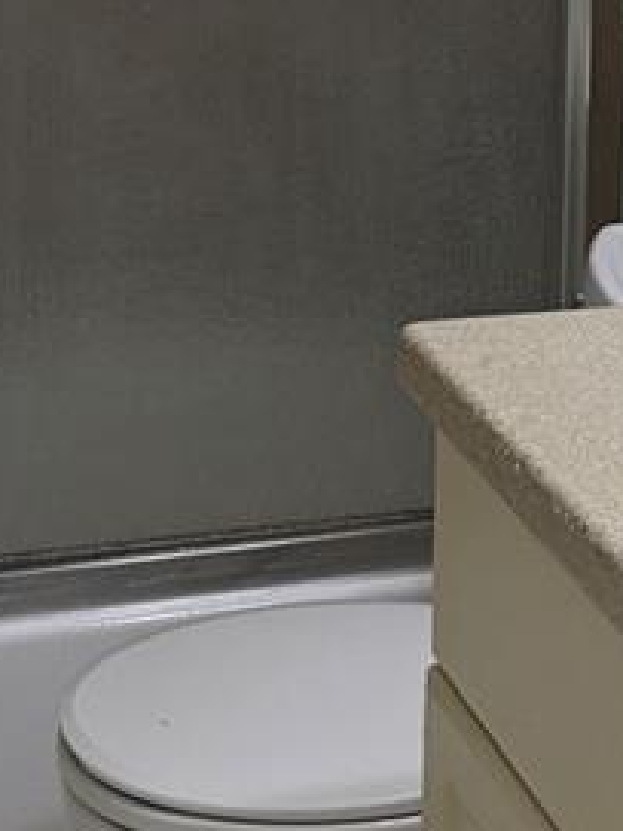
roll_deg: -1.5
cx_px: 376
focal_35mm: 106
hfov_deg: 14.0
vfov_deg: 17.3
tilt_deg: -4.4
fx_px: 2544
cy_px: -293
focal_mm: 6.76
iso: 200
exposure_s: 1/228
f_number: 1.78
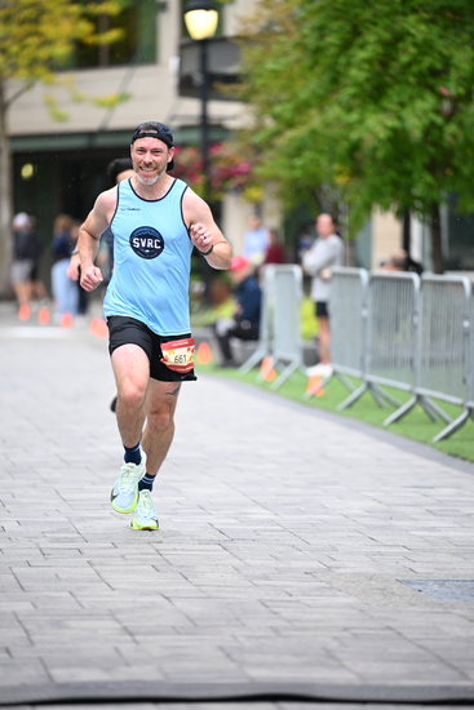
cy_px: 355
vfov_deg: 10.5
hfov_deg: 7.0
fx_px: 3849
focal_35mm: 195
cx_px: 237
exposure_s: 1/1250
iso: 1250
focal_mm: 195
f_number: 2.8
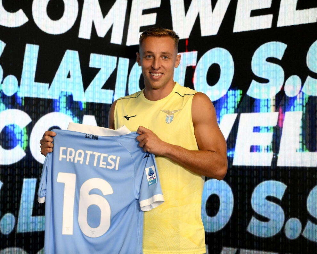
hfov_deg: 32.4
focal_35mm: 58
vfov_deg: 26.2
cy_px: 127
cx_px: 126
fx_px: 544
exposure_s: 1/250
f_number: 4
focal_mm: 51
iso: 4000
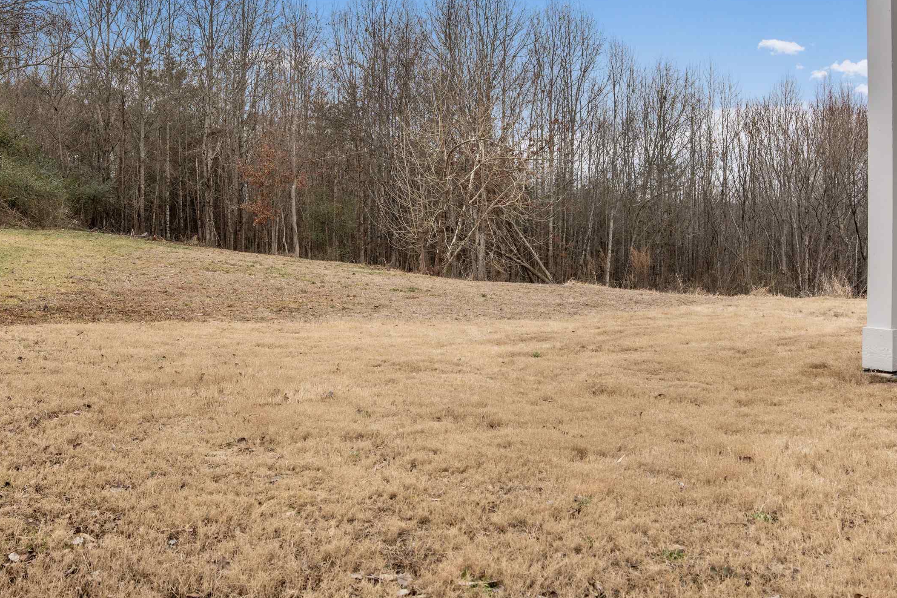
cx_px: 397
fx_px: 872
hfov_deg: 54.3
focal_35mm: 35
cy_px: 172
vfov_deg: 37.2
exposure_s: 1/80
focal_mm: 24
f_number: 7.1
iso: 125
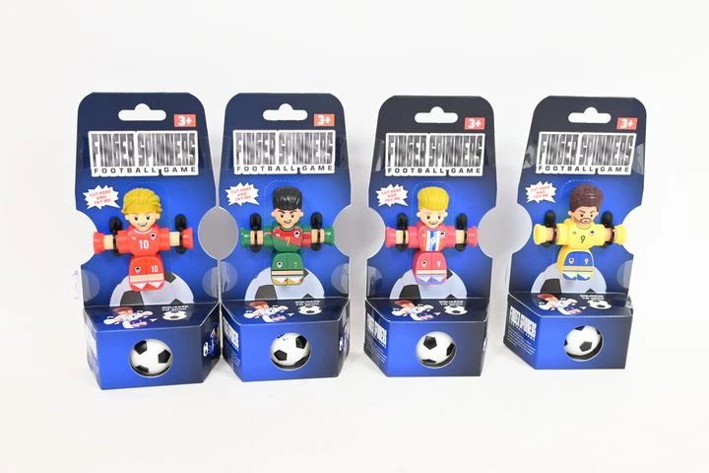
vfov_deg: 35.5
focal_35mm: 38
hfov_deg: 51.3
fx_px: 738
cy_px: 236
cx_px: 354
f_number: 4.2
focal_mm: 25
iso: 800
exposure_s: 1/125
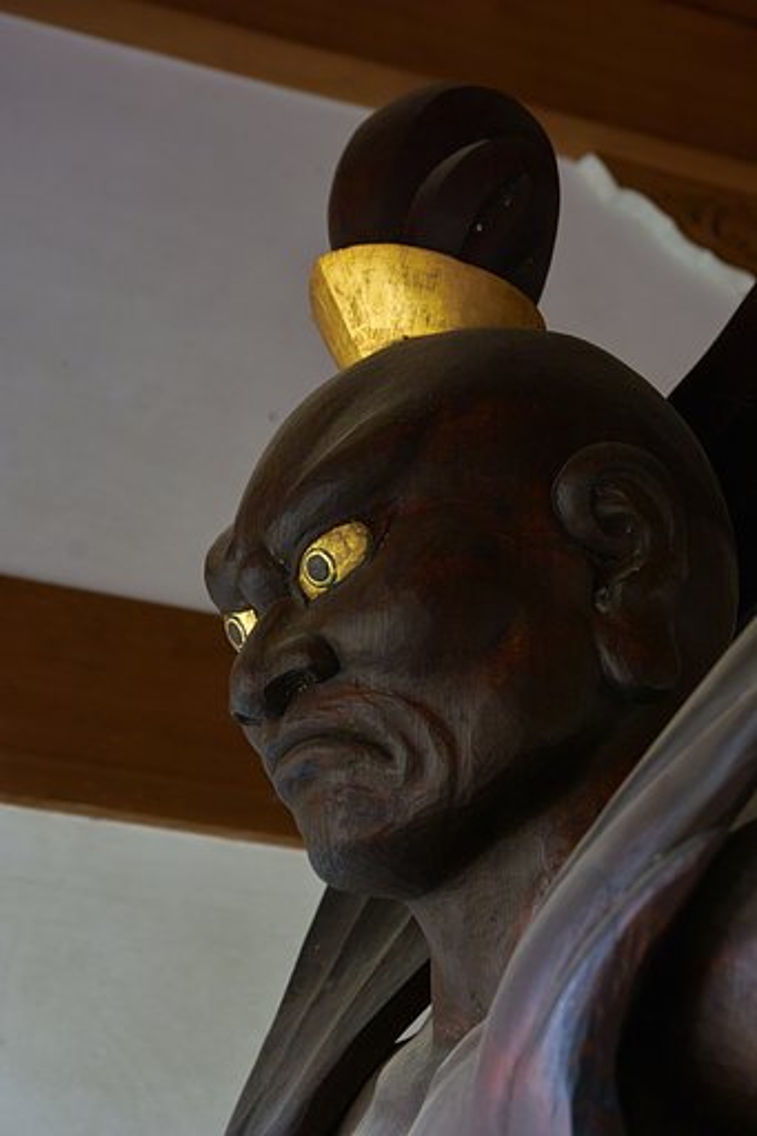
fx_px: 2683
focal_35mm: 85
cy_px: 568
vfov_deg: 23.9
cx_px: 378
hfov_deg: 16.1
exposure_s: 1/25
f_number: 3.5
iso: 200
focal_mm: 50
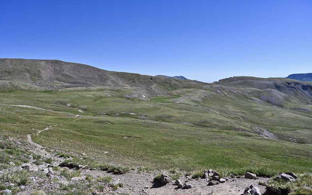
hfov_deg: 60.4
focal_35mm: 32
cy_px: 104
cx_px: 155
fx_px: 268
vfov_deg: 40.0
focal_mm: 30.5
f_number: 5.6
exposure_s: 1/640
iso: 64
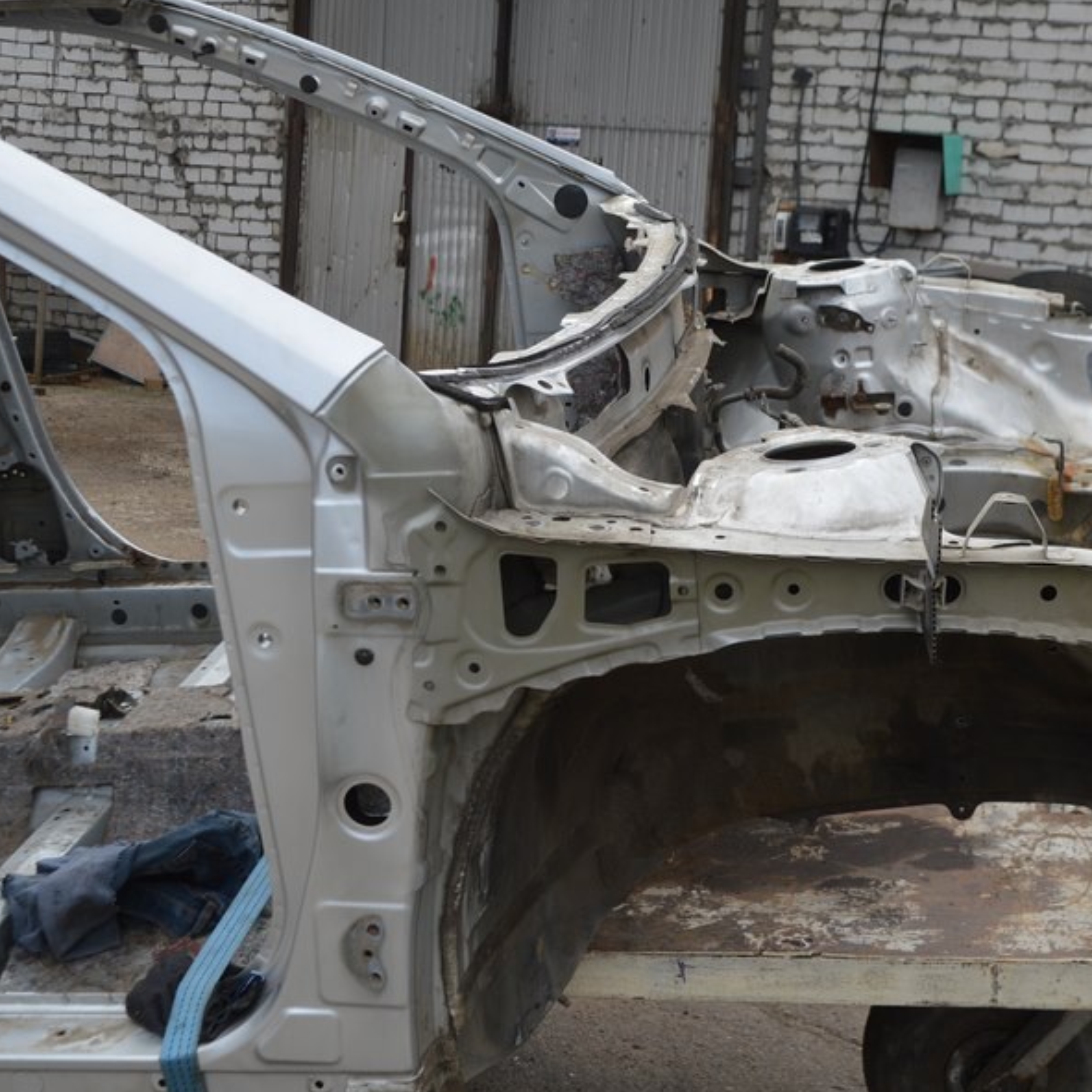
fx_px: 1892
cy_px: 500
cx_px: 693
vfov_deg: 32.2
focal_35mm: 53
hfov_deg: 32.0
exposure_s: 1/125
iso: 110
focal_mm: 24
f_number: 5.6
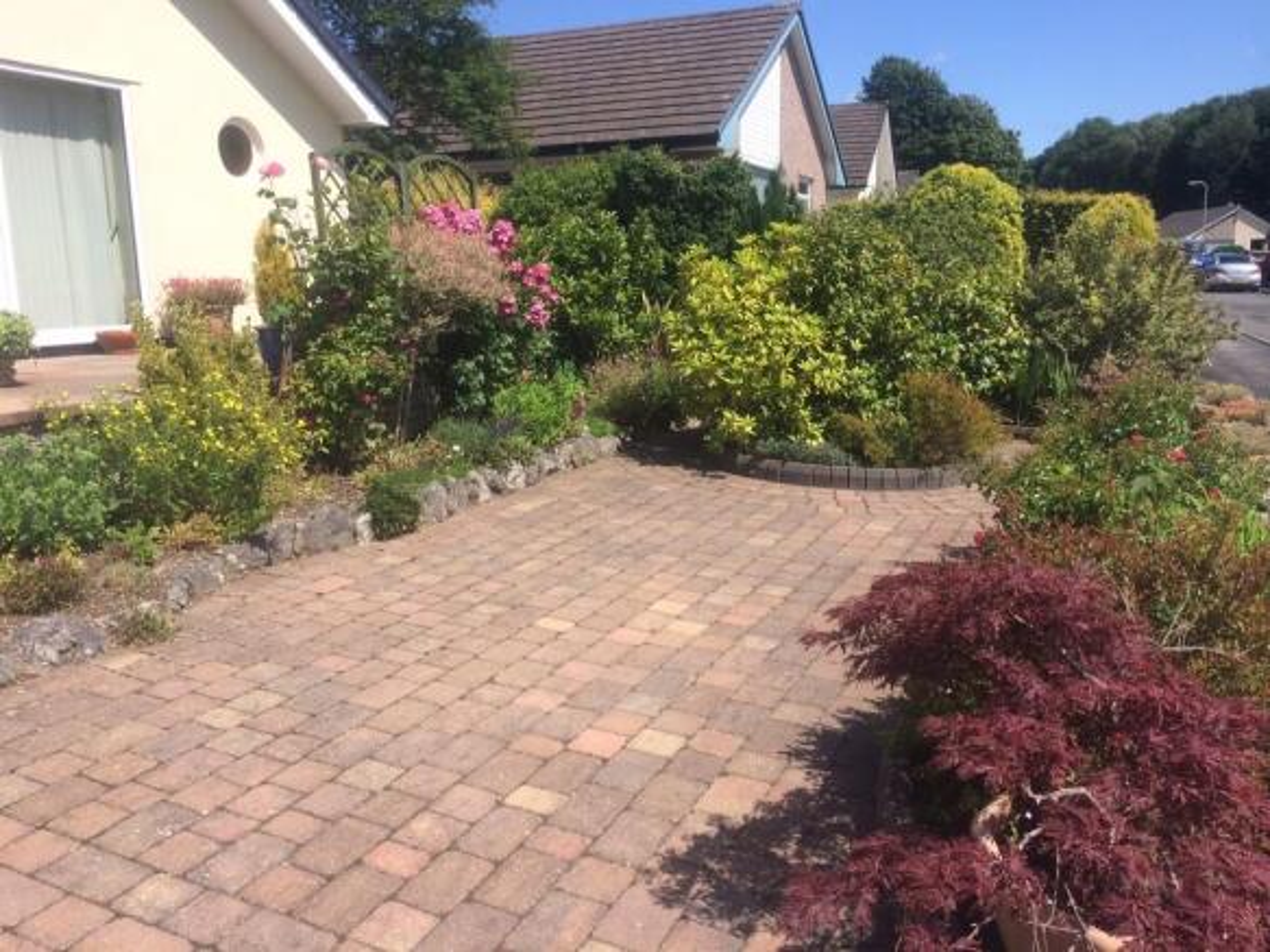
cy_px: 476
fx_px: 1100
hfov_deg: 60.0
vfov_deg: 46.8
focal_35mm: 30
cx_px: 635
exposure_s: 1/1786
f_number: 2.2
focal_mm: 4.12
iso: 40
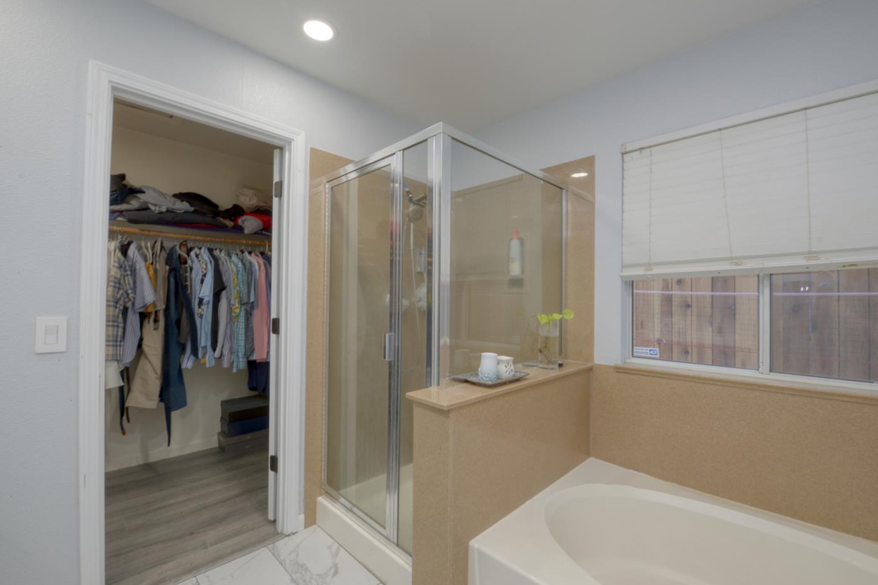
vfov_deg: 77.3
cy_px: 303
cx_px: 454
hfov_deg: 100.4
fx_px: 366
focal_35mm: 15
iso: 400
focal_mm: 14
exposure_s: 1/10
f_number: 10
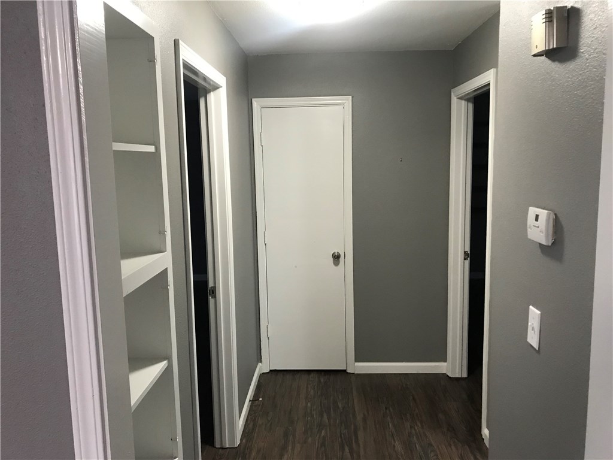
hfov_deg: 63.4
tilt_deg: -9.3
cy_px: 230
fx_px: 496
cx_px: 306
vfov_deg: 49.7
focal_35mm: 28
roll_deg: +2.3
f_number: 1.8
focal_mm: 3.99
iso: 100
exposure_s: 1/15
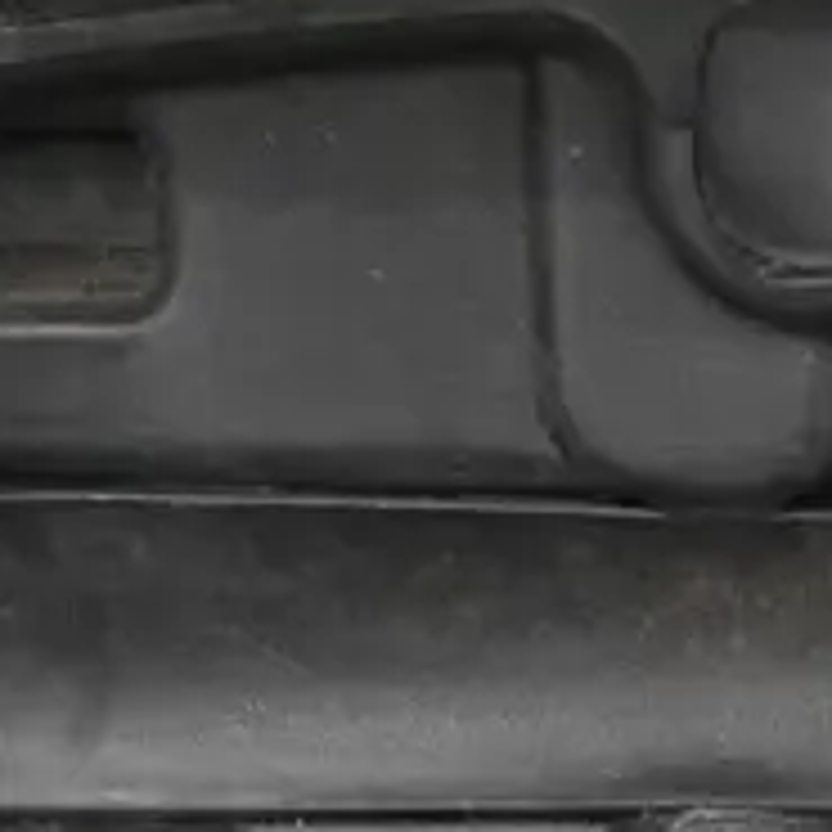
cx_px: 1142
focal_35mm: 166
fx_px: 4514
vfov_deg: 10.1
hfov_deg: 10.3
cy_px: 1342
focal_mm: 17
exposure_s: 1/15
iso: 3200
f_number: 4
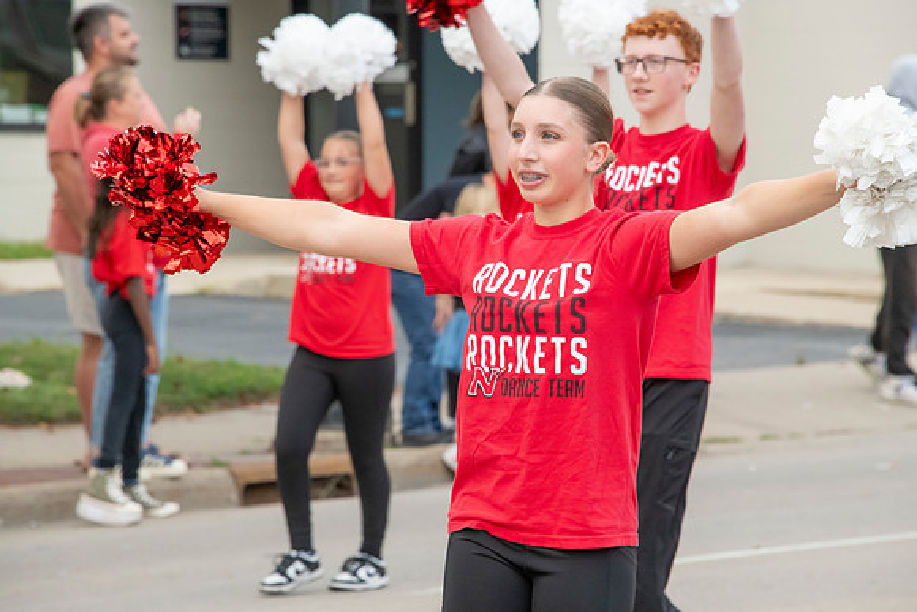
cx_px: 458
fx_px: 7643
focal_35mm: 300
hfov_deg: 6.9
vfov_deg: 4.6
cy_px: 306
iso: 3200
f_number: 11
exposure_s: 1/250
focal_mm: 300
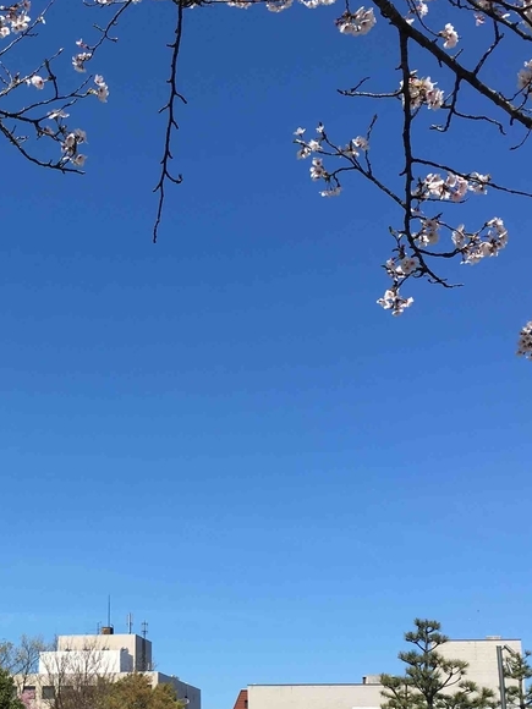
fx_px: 1229
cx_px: 95
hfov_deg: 24.0
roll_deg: -1.1
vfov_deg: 32.1
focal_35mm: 60
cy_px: 429
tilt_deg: +15.7
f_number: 2.2
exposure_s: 1/1709
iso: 25
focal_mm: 4.15
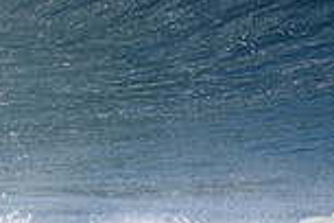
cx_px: -293
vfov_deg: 0.5
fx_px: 26421
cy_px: -84
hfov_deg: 0.7
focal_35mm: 2848
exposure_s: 1/2000
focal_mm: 500
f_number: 5.6
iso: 320
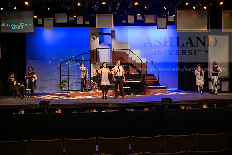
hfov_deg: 58.7
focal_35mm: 32
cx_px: 116
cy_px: 78
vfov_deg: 41.1
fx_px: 206
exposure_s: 1/200
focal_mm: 32
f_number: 3.2
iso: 3200
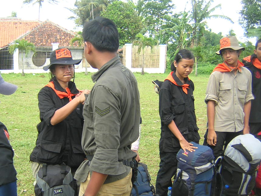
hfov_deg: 43.7
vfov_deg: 33.6
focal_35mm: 43
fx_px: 324
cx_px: 107
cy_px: 105
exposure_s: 1/181
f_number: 2.6
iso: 100
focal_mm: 4.7
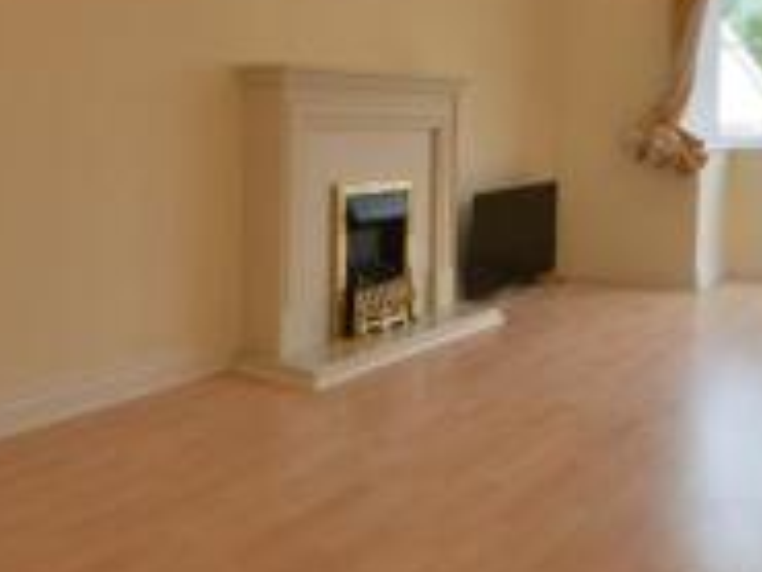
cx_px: 470
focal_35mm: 37
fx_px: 815
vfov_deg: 37.6
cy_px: 130
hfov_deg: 49.7
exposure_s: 1/100
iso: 160
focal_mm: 10
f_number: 5
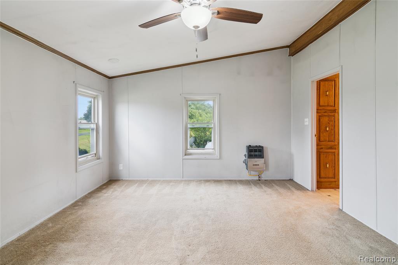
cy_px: 132
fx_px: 177
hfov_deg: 96.8
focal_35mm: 16
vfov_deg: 73.7
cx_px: 199
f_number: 8
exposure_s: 1/13
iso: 400
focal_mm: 11
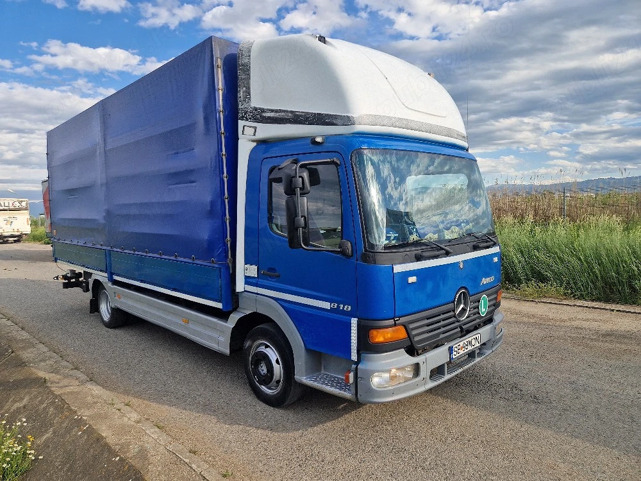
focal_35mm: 23
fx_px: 426
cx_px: 320
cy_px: 240
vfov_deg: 58.9
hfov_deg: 73.9
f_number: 1.8
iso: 50
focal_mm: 5.4
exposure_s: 1/1000
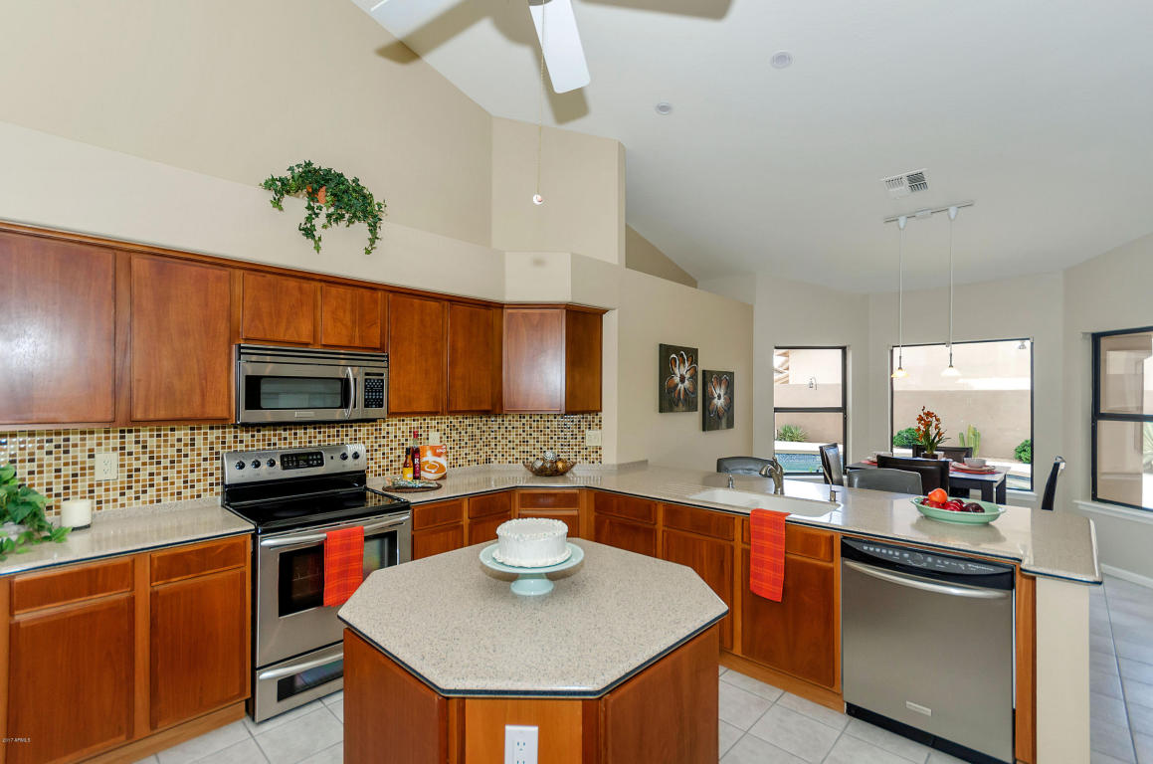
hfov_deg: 100.5
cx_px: 576
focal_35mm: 15
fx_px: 479
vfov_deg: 77.1
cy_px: 382
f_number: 5.6
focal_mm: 10
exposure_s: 1/80
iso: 320
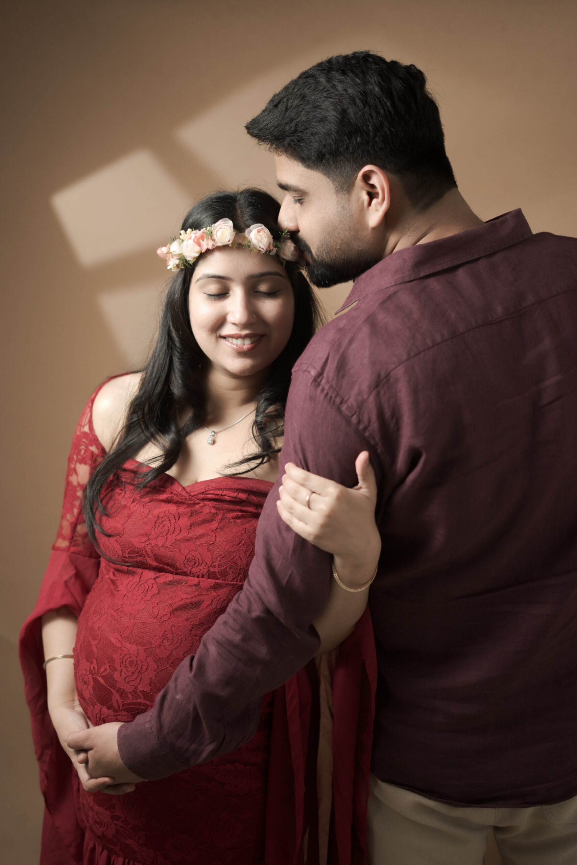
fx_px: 1202
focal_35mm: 50
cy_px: 432
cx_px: 288
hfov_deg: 27.0
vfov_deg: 39.6
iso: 640
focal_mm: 50
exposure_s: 1/200
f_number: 1.8
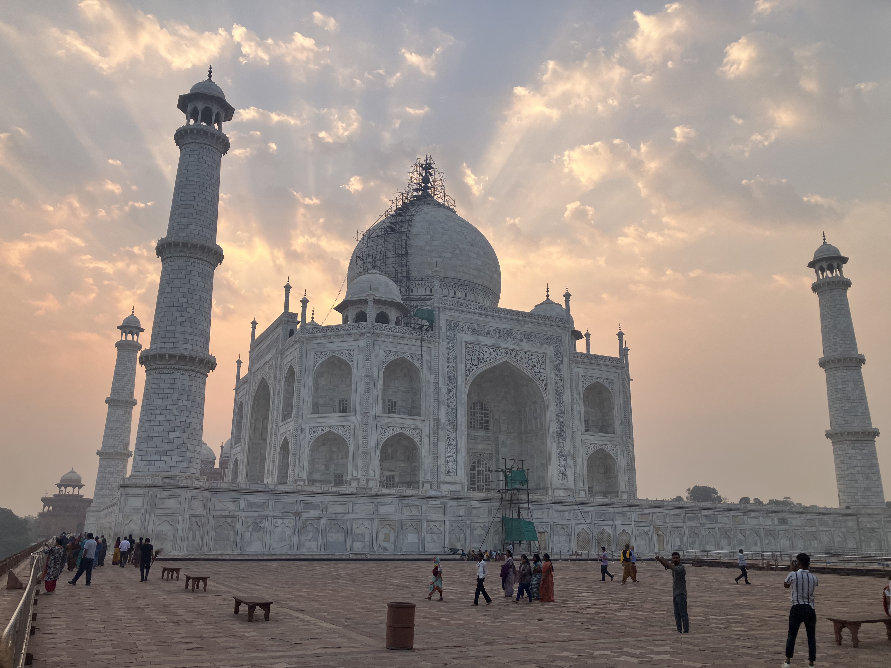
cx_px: 446
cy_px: 334
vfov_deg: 49.7
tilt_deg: +17.0
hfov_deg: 63.4
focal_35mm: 28
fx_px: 721
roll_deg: -1.6
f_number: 1.8
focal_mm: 3.99
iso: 32
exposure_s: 1/552
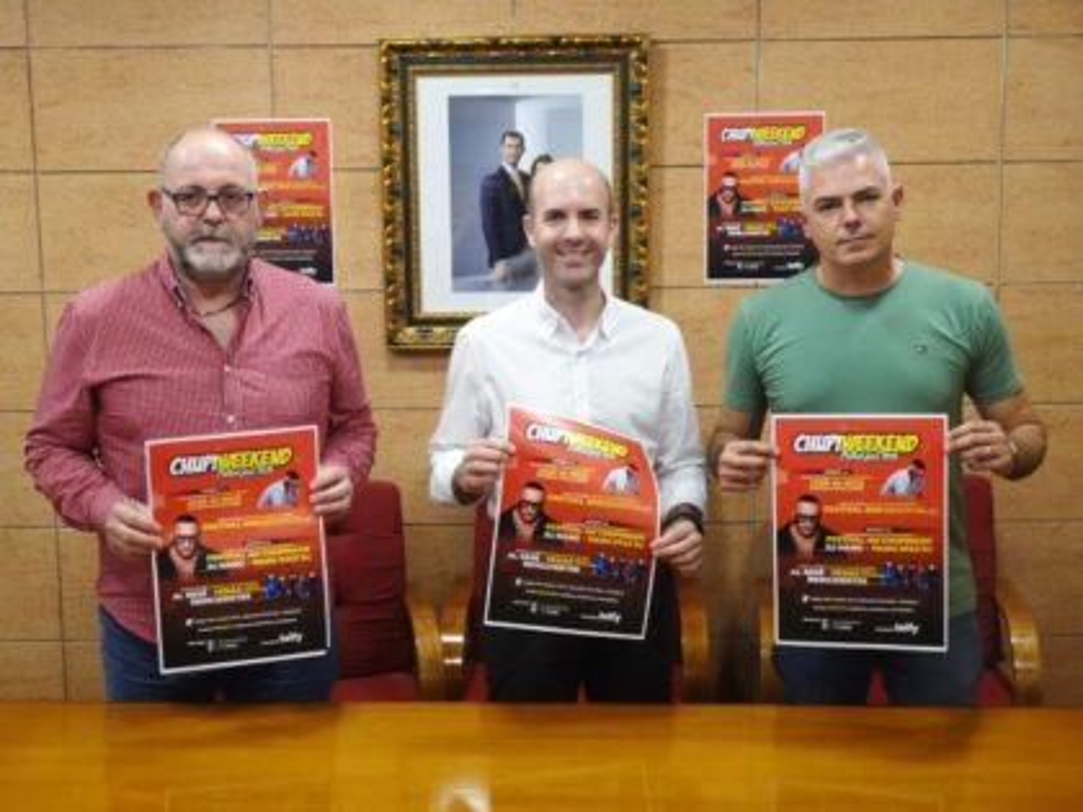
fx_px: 1439
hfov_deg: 41.2
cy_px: 406
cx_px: 542
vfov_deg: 31.5
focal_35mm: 46
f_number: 4.5
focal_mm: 7.53
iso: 500
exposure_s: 1/50
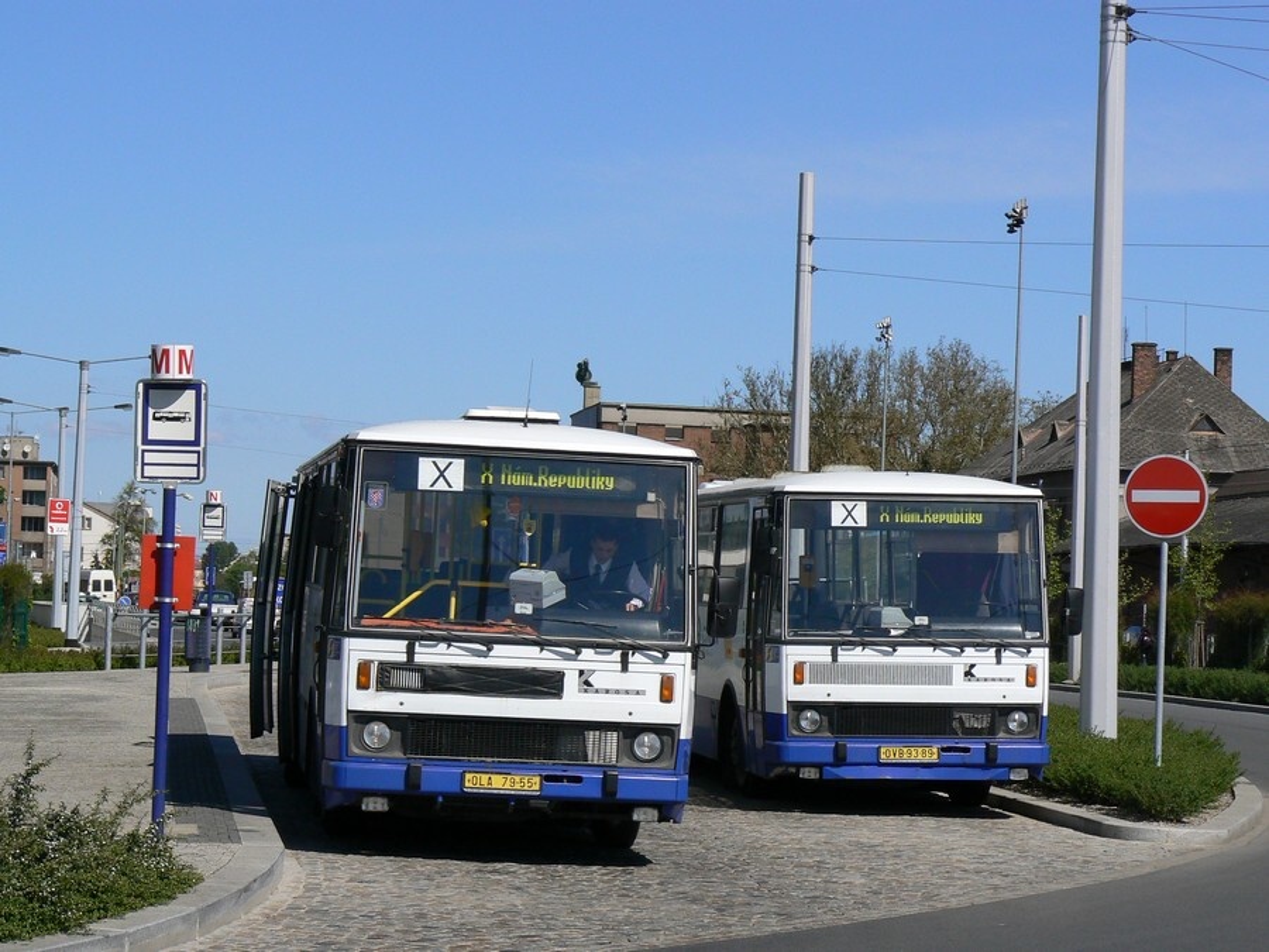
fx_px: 3629
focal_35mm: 99
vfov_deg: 14.9
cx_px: 634
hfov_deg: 19.8
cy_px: 476
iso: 100
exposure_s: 1/1600
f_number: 5.6
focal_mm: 16.5
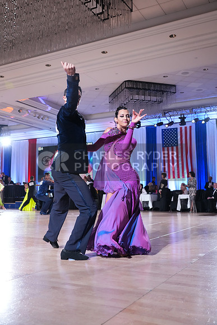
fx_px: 316
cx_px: 108
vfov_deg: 54.4
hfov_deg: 37.9
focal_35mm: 35
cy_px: 162
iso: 3200
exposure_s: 1/250
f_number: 4
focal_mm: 35
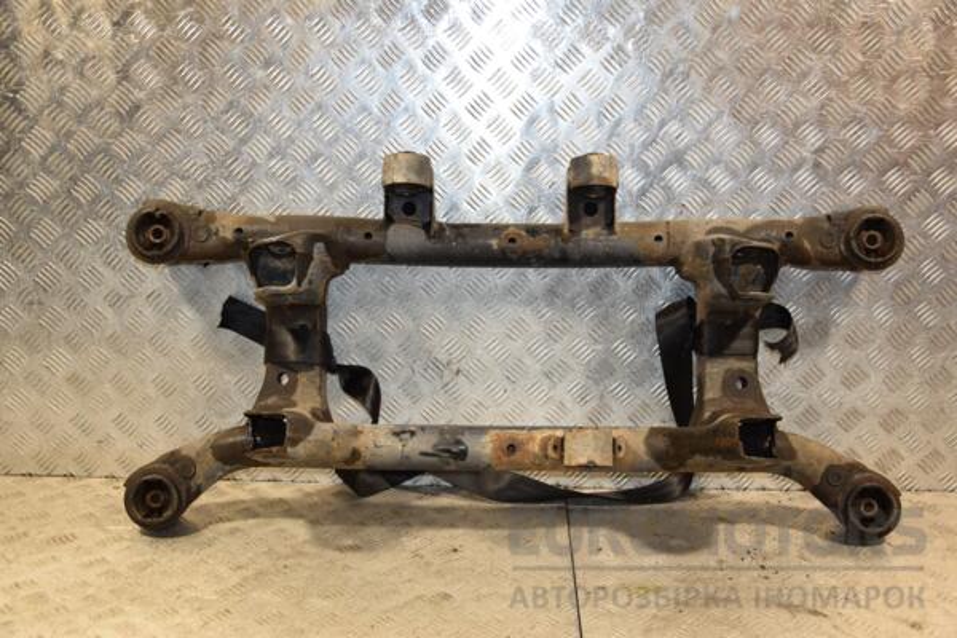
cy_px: 319
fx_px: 1037
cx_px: 478
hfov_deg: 49.6
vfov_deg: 34.2
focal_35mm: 39
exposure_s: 1/160
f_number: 5
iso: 800
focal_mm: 26
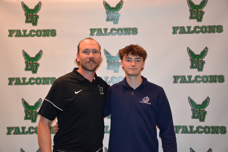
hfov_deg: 43.6
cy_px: 76
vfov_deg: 29.9
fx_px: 285
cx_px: 114
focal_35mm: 45
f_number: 4.5
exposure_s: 1/80
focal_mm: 30
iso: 800
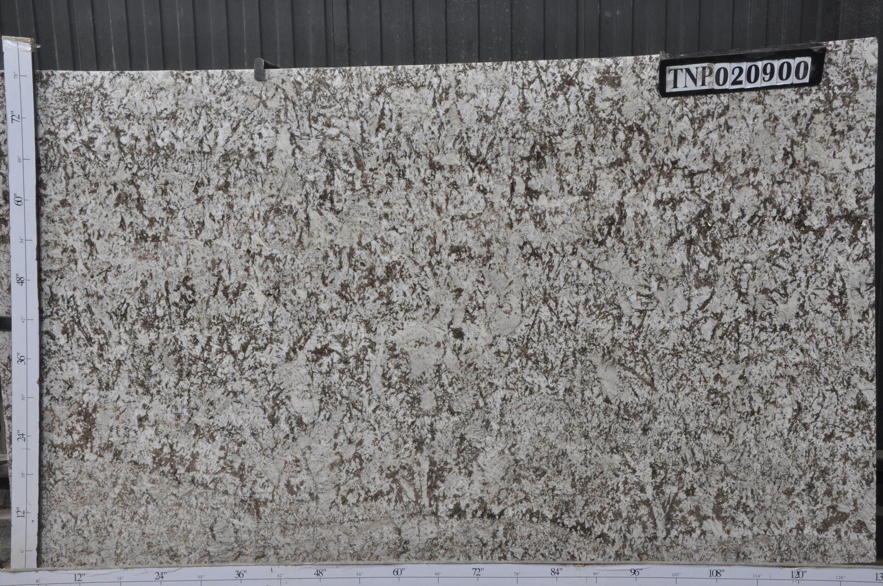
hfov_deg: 41.2
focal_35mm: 48
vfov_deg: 28.0
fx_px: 1176
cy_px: 293
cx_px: 442
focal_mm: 32
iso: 320
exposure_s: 1/13
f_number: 16
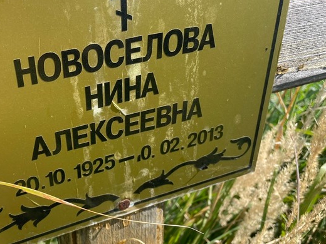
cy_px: 131
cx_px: 93
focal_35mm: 40
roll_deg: +6.2
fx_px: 377
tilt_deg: -35.2
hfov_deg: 45.6
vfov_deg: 35.9
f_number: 1.6
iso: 32
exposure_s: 1/963
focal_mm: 4.2
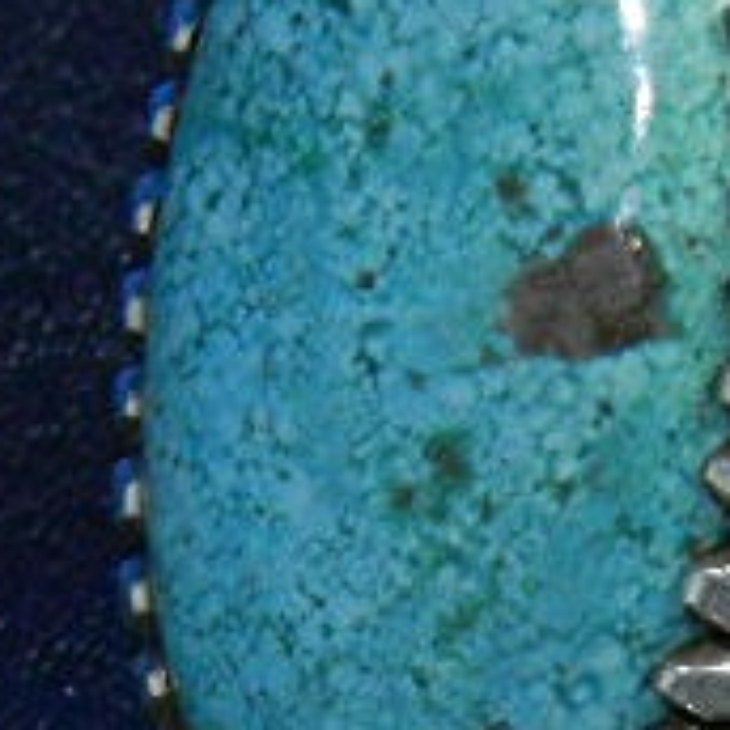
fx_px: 8017
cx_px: 683
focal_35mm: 336
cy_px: 390
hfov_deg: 5.2
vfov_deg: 5.2
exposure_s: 1/30
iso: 800
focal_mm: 18.3
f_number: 9
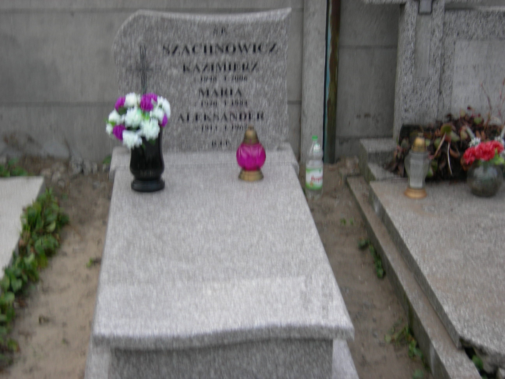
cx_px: 252
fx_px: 963
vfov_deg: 22.3
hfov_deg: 29.4
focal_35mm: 66
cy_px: 190
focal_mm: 13.7
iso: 64
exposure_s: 1/32.7
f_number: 3.5
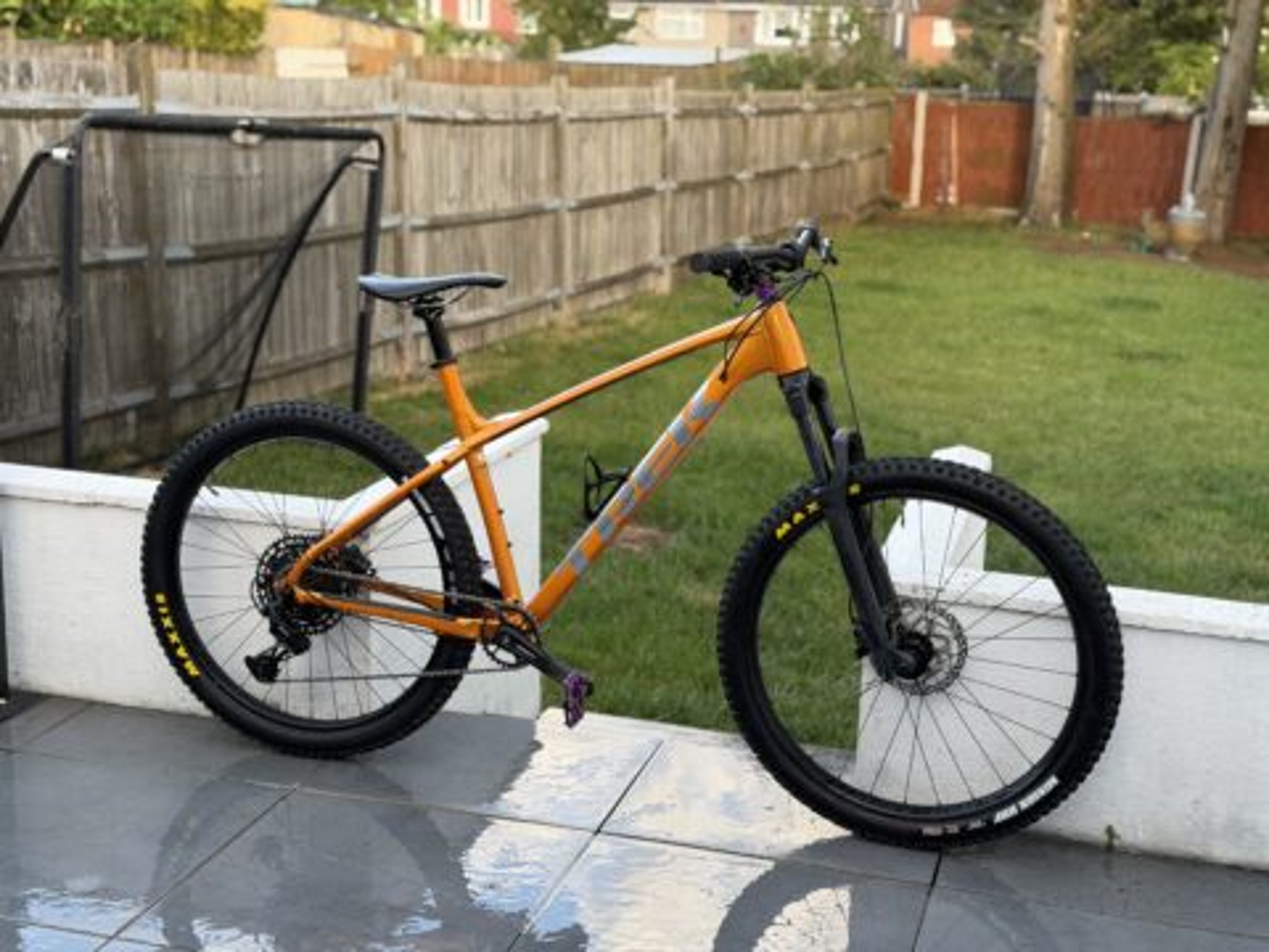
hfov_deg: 39.7
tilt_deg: -14.3
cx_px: 634
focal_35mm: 48
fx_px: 1760
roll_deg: -1.1
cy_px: 476
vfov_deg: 30.3
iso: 50
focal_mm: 6.76
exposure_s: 1/166
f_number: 1.78
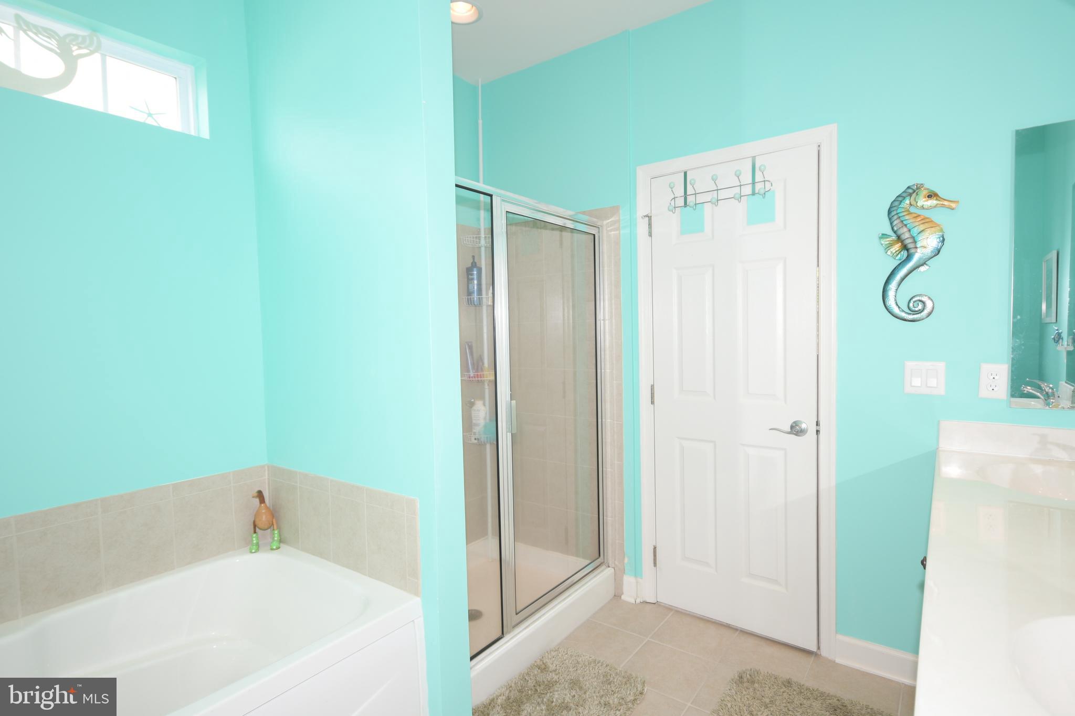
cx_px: 538
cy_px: 358
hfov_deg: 86.9
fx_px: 567
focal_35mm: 19
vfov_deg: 64.5
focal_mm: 13
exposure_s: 1/60
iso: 200
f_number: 5
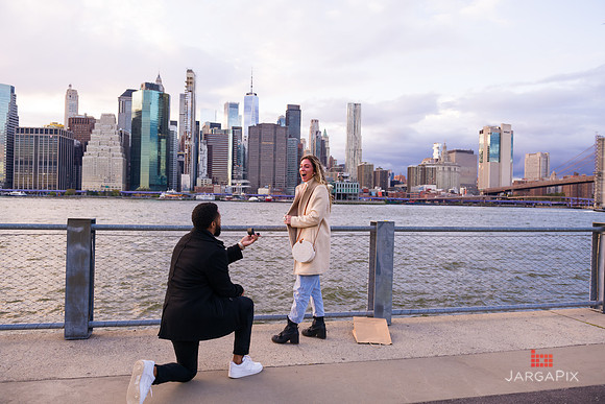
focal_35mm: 27
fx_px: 454
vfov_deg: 48.0
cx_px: 302
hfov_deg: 67.4
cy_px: 202
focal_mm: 27
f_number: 4
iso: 250
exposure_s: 1/200
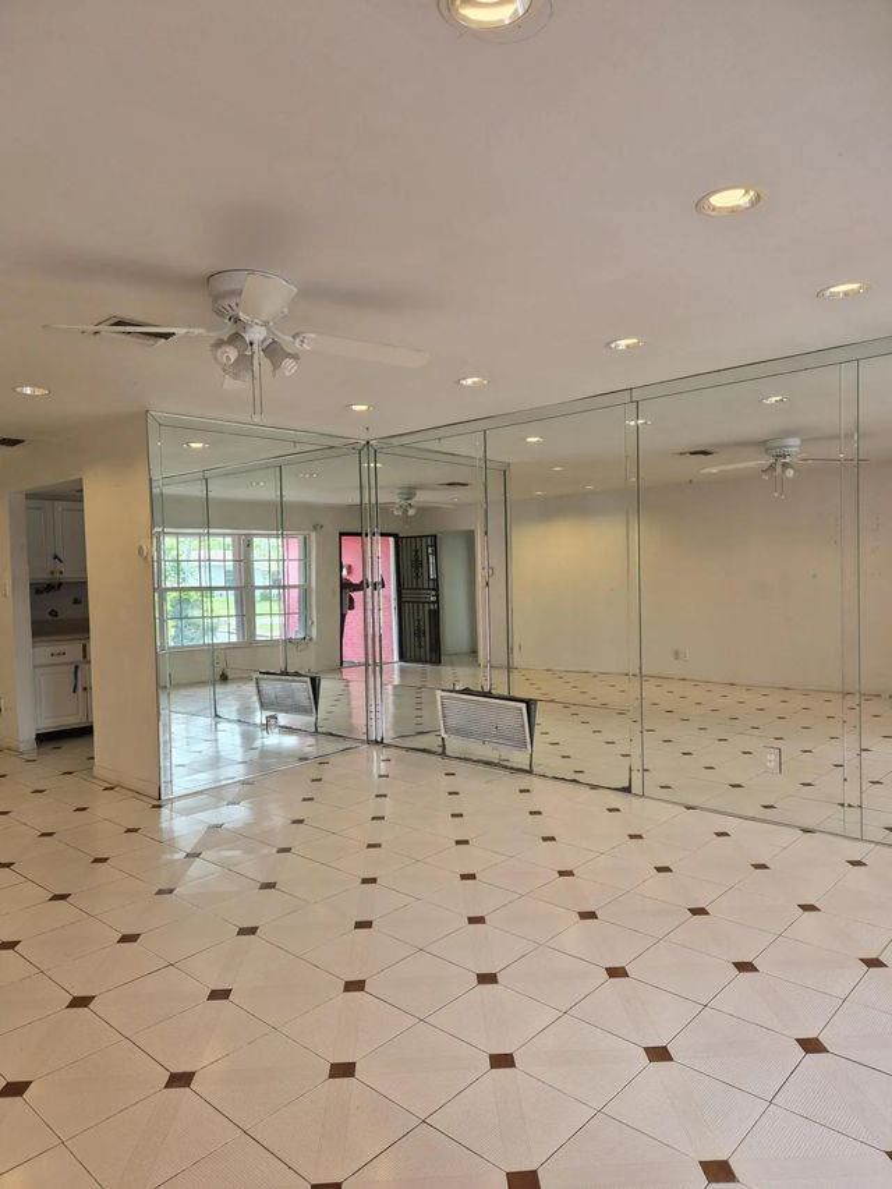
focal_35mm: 23
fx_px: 790
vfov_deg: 73.9
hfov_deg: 58.9
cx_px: 446
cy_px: 594
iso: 50
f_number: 1.8
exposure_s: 1/120
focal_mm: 5.4
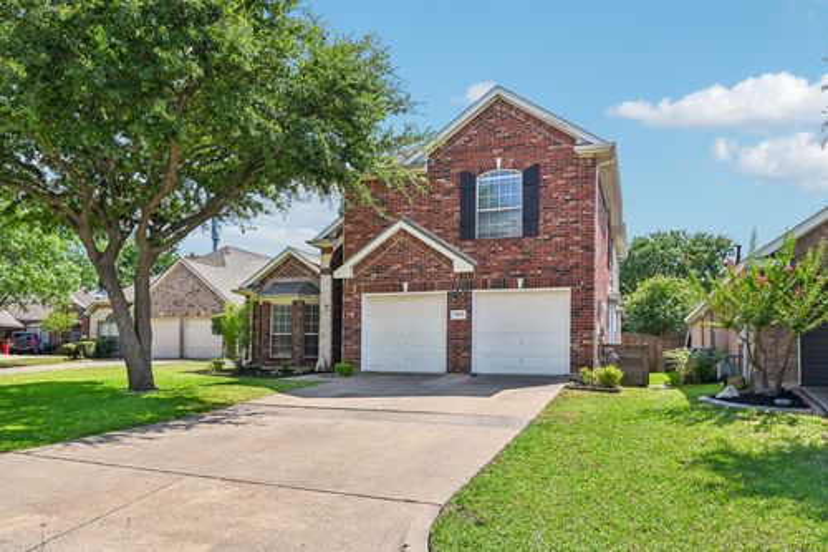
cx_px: 414
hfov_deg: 73.8
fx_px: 552
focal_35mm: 24
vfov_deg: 53.1
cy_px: 276
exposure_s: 1/1000
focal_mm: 24
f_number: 8
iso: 400
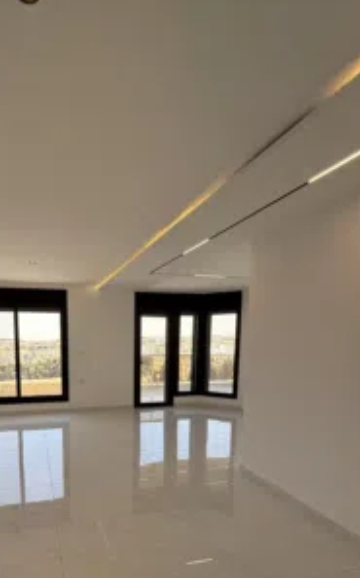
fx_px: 315
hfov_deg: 57.9
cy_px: 378
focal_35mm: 20
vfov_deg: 82.7
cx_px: 113
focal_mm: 2.22
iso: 64
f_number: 2.2
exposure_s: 1/258
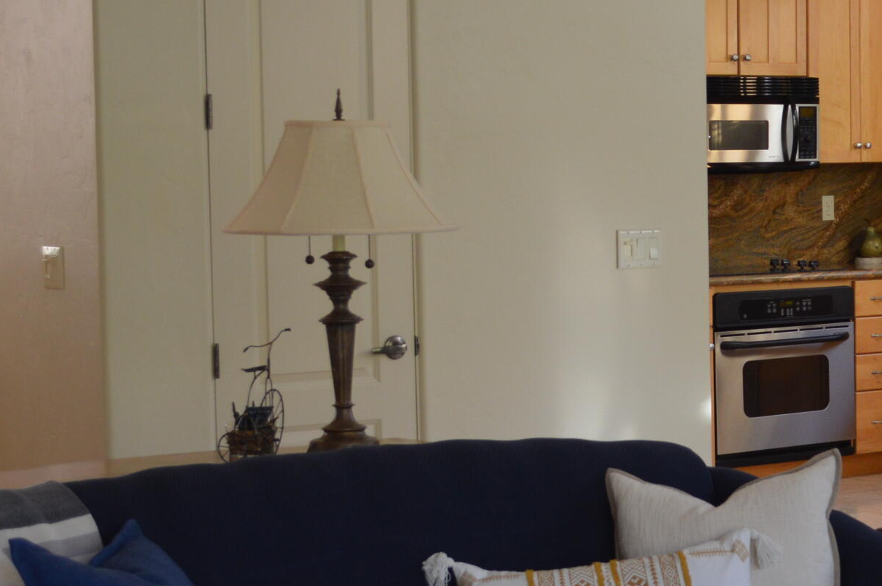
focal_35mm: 104
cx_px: 851
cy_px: 308
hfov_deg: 19.2
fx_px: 2545
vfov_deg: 13.1
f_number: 4.5
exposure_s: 1/80
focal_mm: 28
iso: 400
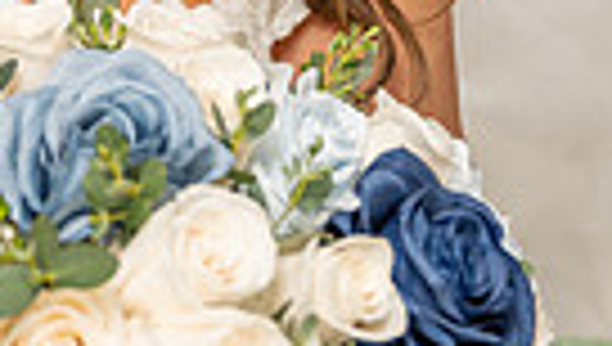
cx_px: 68
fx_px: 1739
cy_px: -133
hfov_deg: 19.6
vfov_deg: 11.0
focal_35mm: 107
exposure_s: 1/80
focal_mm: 24
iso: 800
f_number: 2.8
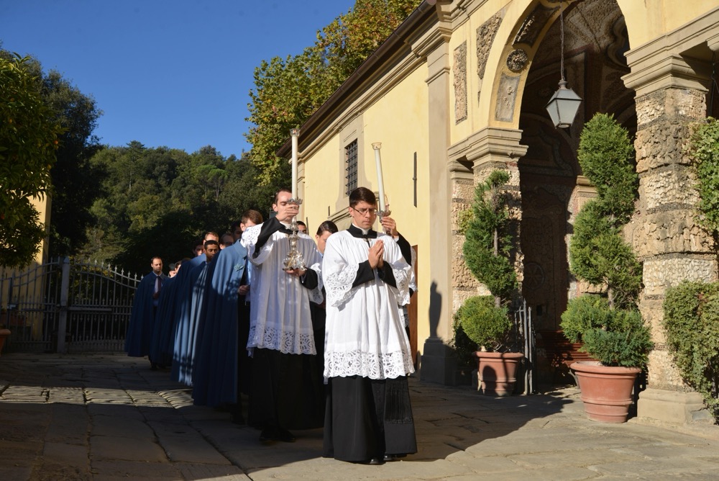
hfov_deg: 54.4
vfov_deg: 37.9
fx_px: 699
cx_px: 360
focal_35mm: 35
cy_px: 240
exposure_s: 1/500
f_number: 11
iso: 200
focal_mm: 35
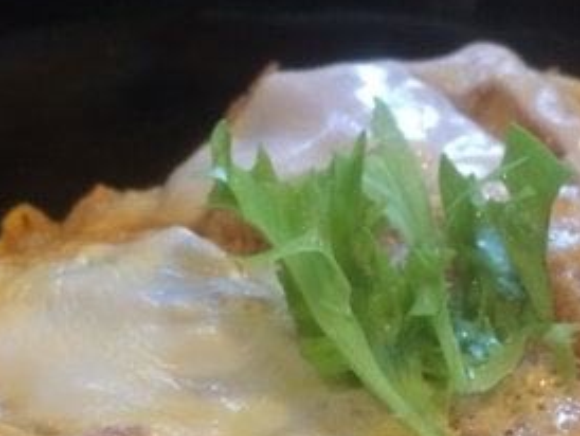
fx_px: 1241
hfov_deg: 26.3
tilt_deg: -42.3
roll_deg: -3.5
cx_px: 349
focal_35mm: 74
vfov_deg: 19.2
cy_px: 460
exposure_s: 1/33
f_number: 2.2
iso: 250
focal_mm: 4.15
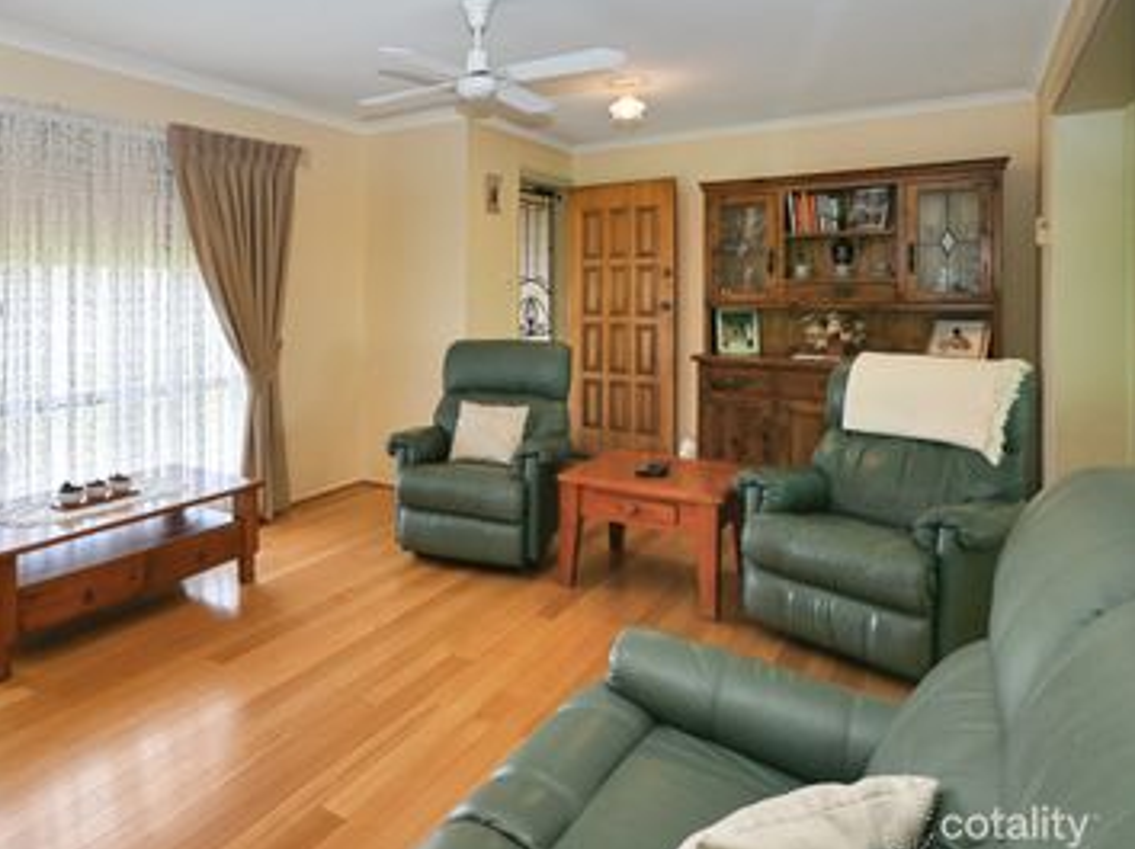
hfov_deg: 72.0
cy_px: 389
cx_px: 388
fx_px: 754
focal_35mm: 23
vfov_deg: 58.7
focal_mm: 12
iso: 200
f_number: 5
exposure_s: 1/100
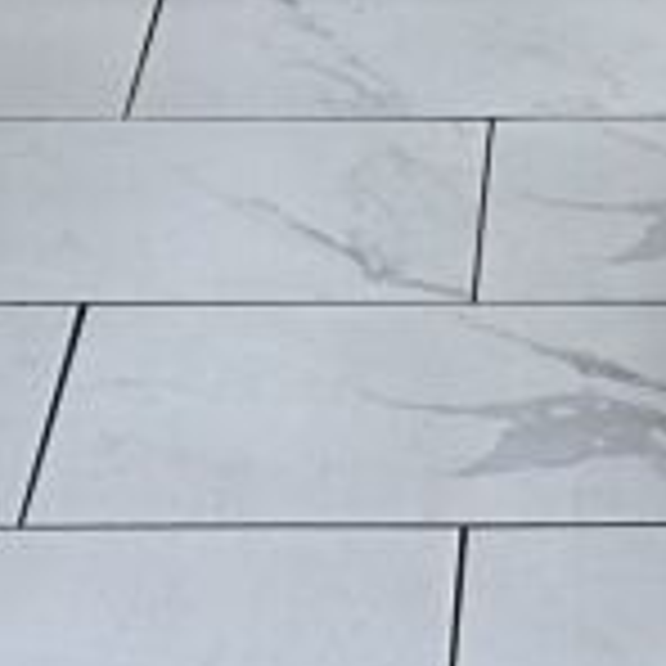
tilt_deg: -7.6
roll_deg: -2.0
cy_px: -1094
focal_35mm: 172
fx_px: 3744
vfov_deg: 8.9
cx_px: 963
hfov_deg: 9.9
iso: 80
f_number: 1.78
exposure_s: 1/120
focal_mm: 6.86
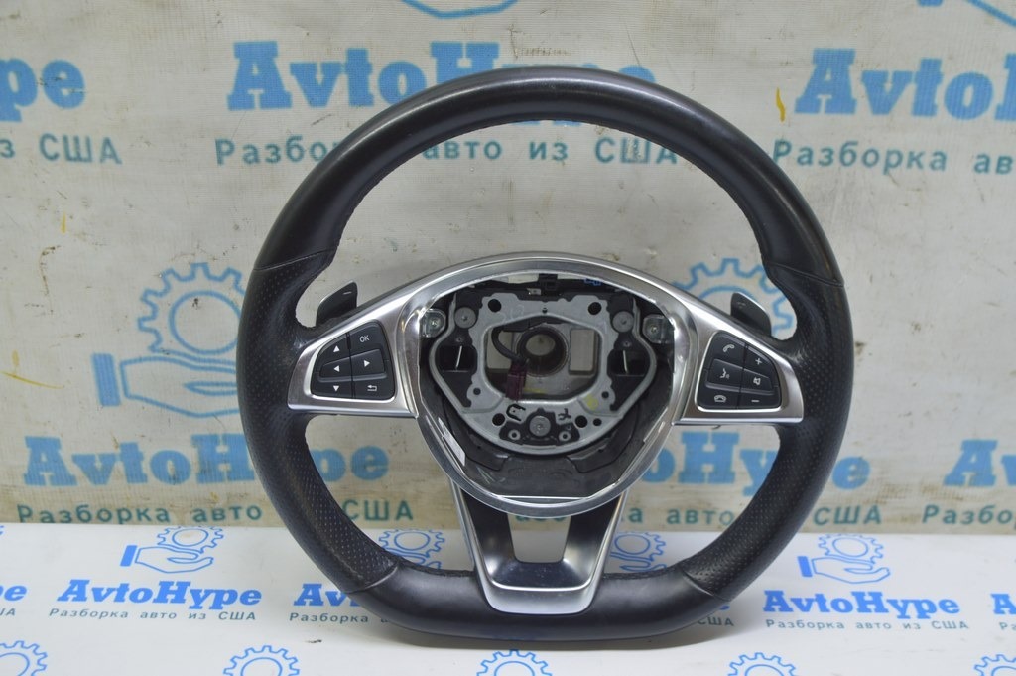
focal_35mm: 45
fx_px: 1269
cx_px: 508
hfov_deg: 43.6
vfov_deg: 29.8
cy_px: 338
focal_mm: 30
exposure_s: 1/20
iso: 400
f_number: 5.6
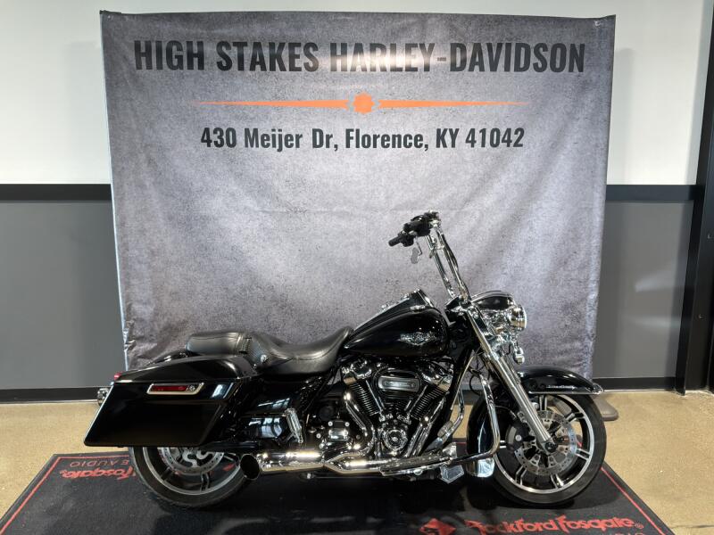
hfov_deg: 63.4
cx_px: 357
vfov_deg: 49.7
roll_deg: -0.3
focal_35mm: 28
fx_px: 578
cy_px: 268
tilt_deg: -10.5
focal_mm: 3
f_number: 1.8
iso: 64
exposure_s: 1/111
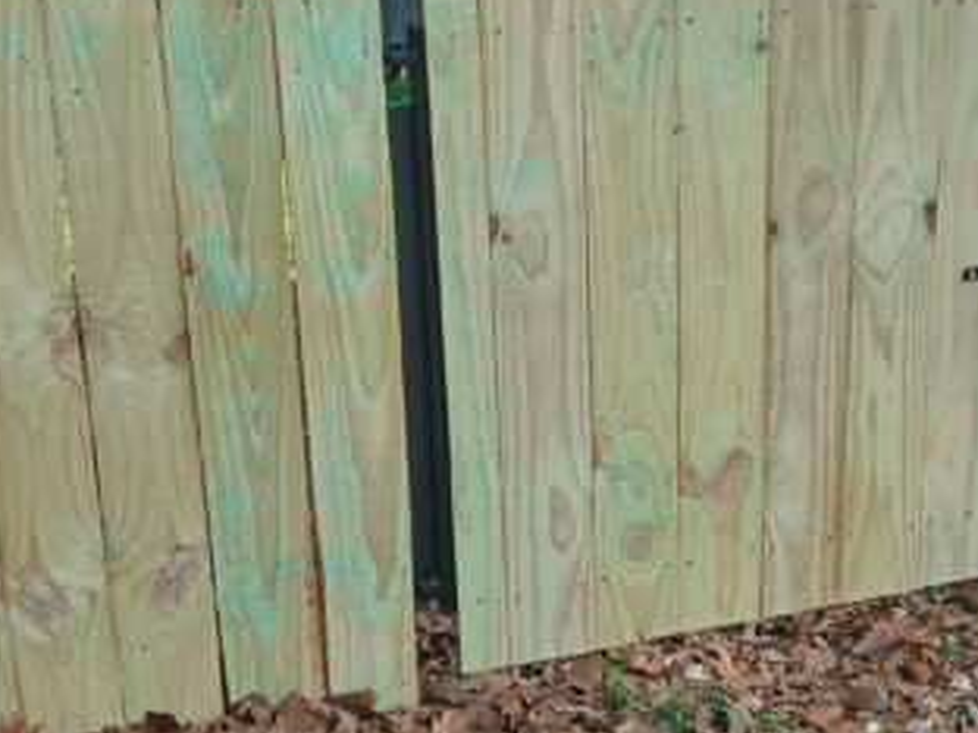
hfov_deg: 30.1
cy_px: 410
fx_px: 1808
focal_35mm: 64
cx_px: 627
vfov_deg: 22.9
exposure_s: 1/120
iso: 32
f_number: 1.8
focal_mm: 3.98
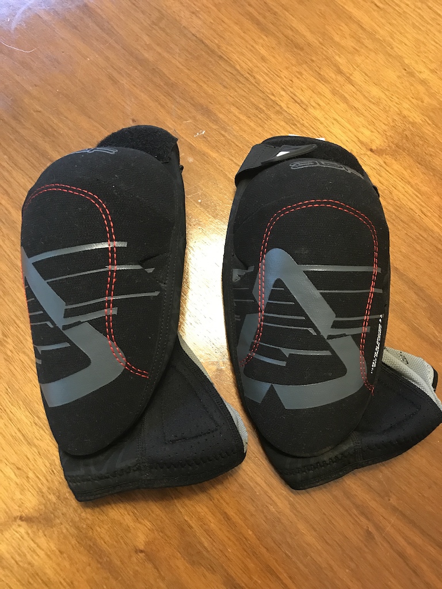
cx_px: 221
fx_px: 477
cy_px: 294
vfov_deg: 63.4
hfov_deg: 49.7
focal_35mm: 28
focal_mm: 3.99
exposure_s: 1/12
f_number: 1.8
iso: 100
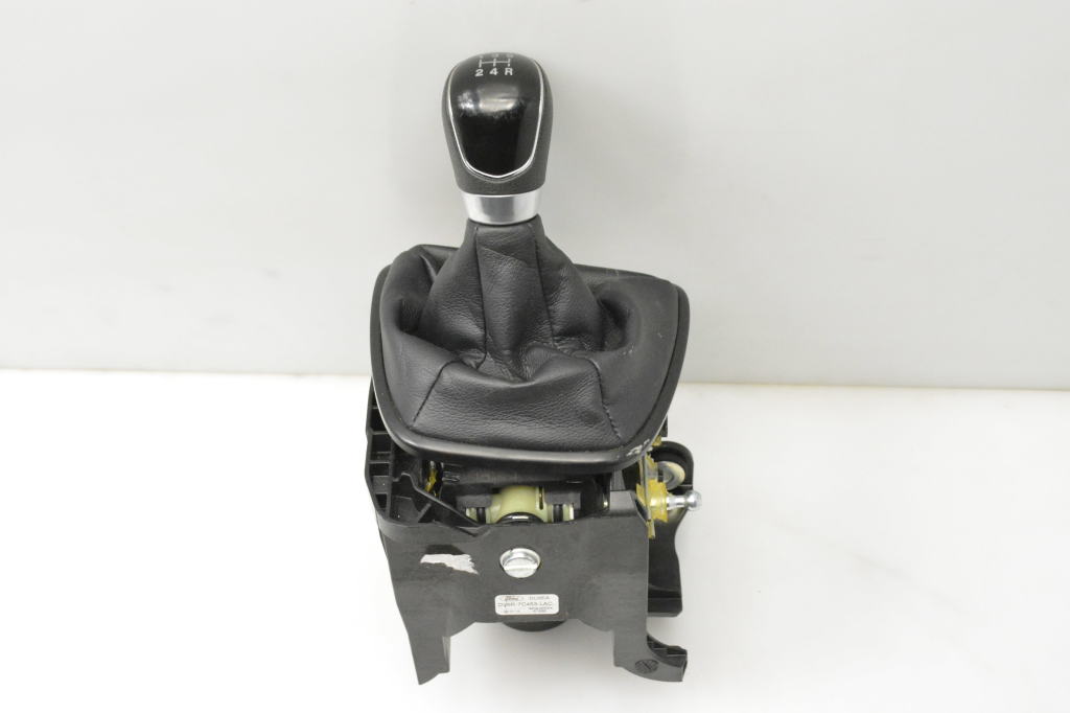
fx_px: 1560
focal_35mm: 52
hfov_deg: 37.9
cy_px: 356
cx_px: 535
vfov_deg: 25.7
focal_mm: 35
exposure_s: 1/320
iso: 6400
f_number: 9
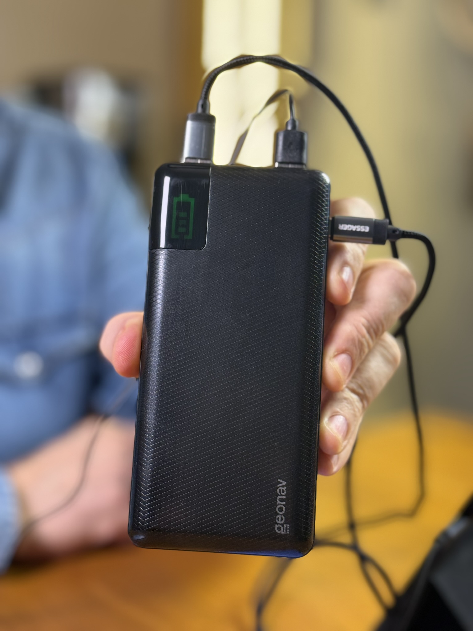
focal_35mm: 48
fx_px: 875
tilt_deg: -7.7
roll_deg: -2.2
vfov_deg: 39.7
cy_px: 316
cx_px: 236
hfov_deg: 30.3
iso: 100
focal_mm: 6.76
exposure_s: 1/120
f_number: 1.78
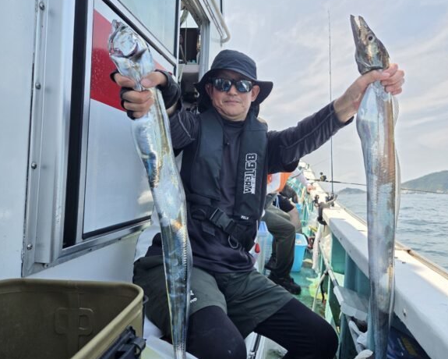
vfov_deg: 56.8
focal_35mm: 25
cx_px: 246
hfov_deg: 67.9
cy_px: 176
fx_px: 331
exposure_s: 1/3598
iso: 80
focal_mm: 5.4
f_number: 1.8
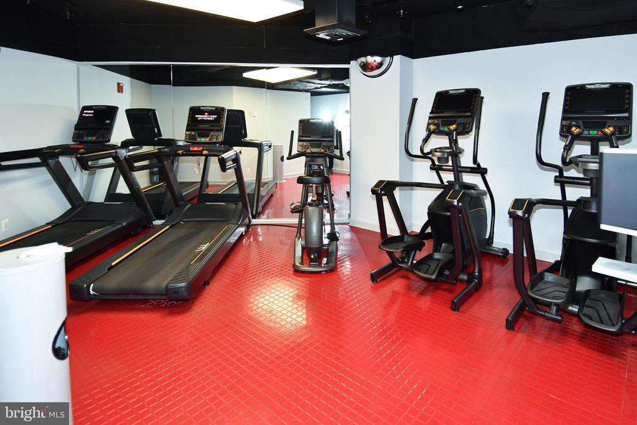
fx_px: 319
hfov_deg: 90.0
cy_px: 212
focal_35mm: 18
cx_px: 318
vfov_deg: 67.4
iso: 1000
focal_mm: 12
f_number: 4
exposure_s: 1/60
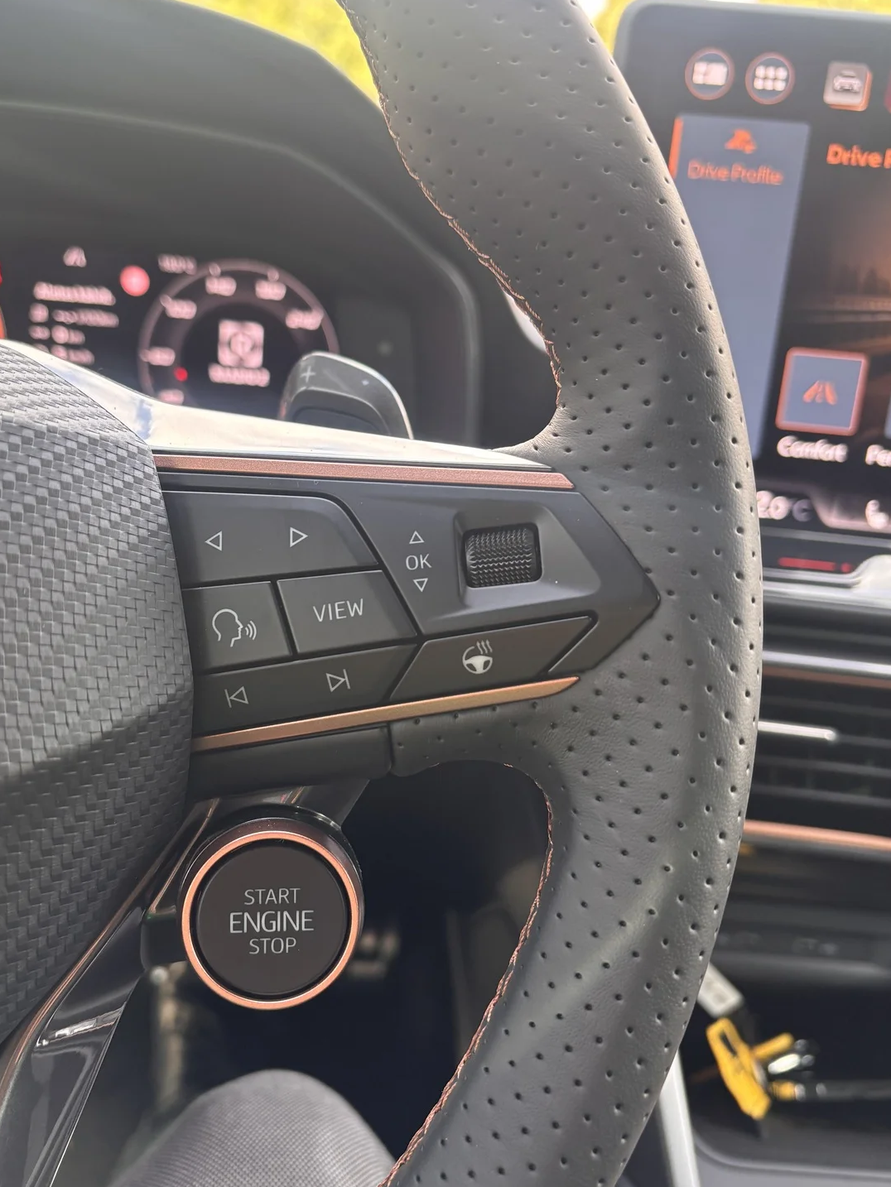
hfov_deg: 48.2
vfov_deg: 61.6
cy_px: 585
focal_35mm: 29
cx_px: 402
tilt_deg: -19.6
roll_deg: -3.3
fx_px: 995
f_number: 1.6
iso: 125
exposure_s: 1/87
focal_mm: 5.96
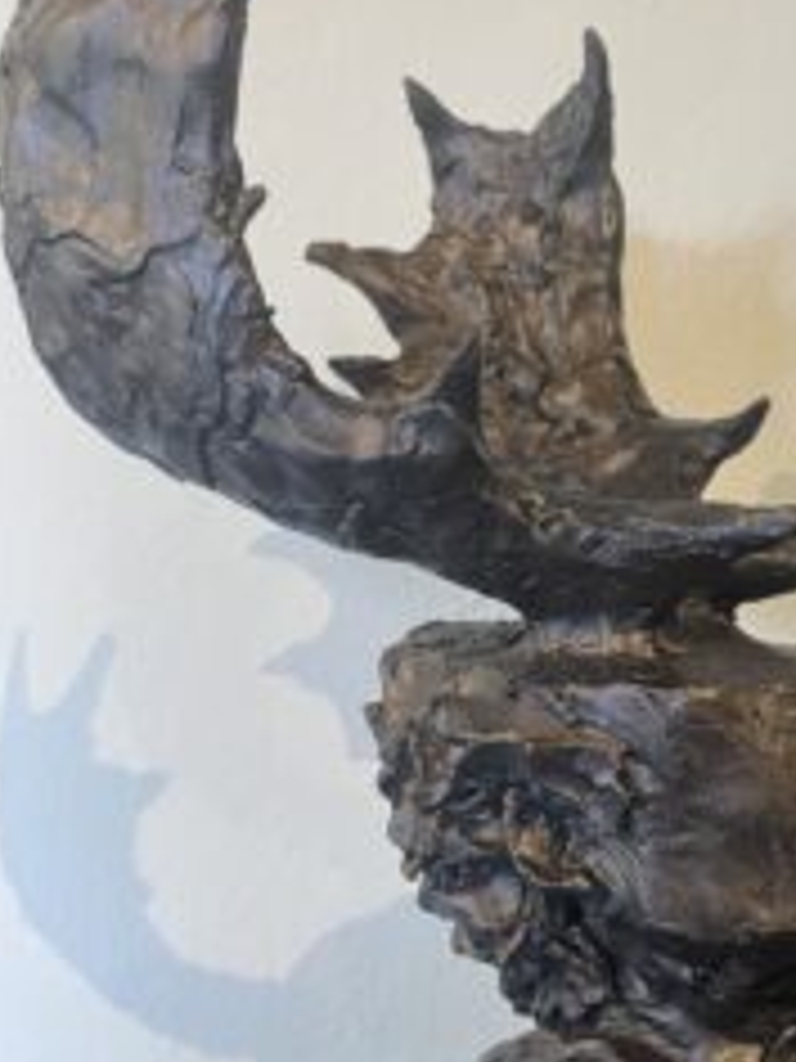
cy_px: 706
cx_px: 643
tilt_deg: -4.1
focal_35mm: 44
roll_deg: -0.1
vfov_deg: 42.4
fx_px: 1349
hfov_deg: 32.0
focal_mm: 4.2
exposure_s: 1/50
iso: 250
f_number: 1.6
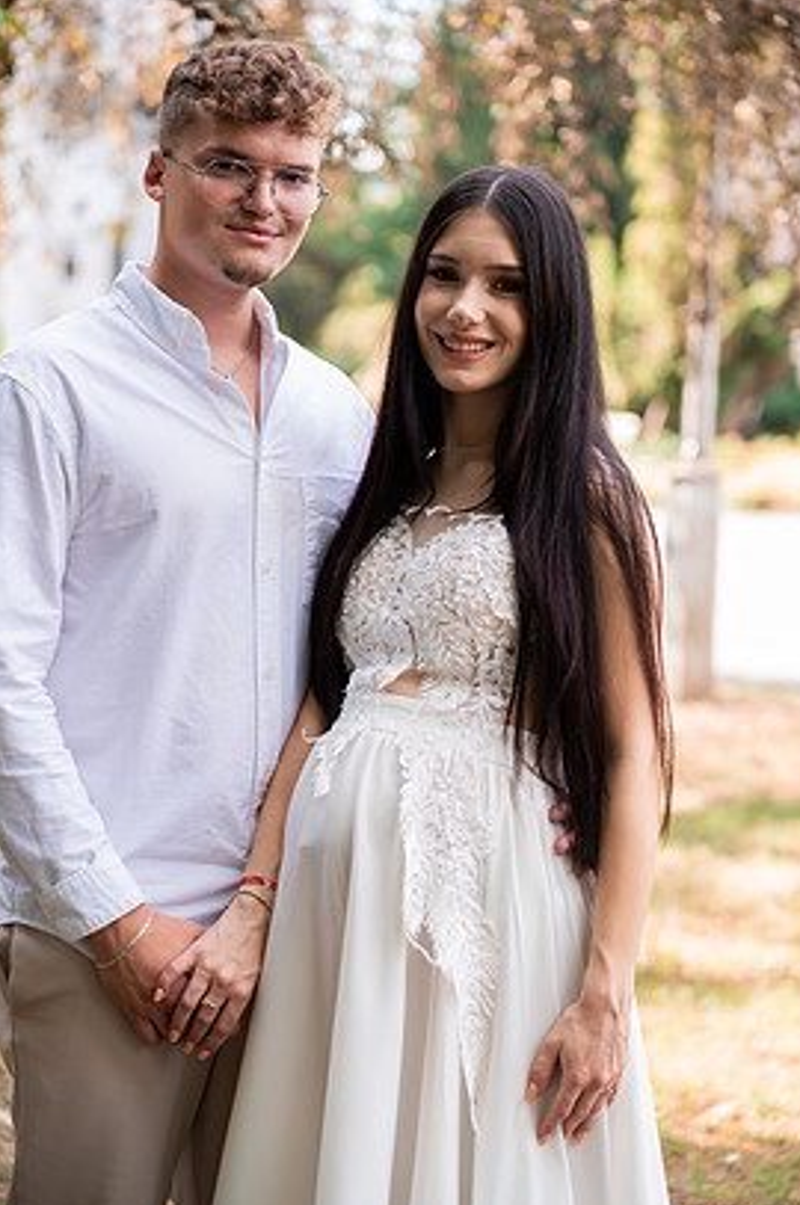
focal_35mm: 83
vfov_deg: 24.5
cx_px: 390
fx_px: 2776
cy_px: 634
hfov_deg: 16.4
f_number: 2.8
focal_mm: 75
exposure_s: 1/320
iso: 200
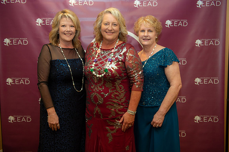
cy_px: 76
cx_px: 114
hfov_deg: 50.7
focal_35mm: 38
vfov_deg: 35.0
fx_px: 242
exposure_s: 1/125
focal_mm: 38
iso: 1000
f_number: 3.5
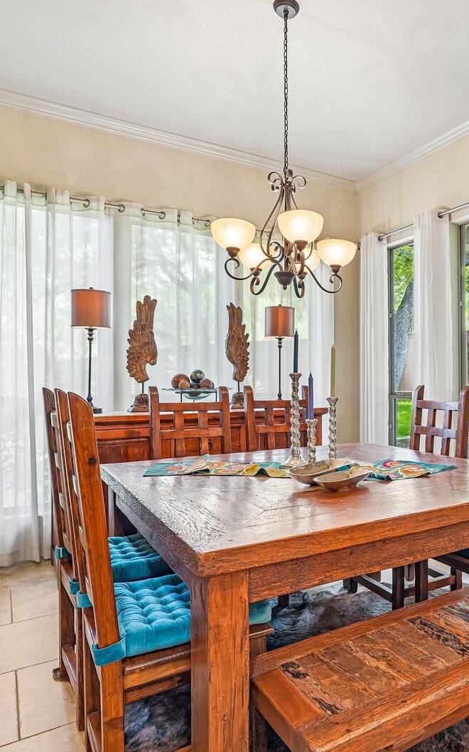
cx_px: 360
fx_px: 528
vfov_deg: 70.9
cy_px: 378
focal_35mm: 26
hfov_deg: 46.0
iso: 400
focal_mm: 16.5
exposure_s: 1/13
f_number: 8
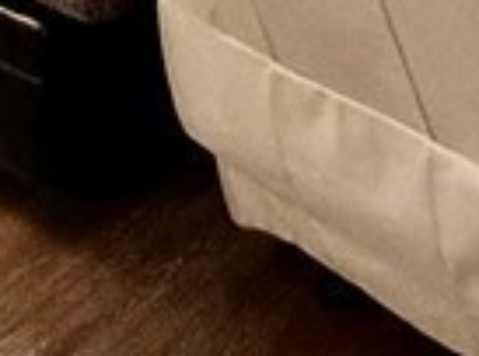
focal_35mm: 105
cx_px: 913
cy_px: -702
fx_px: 1449
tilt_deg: -7.7
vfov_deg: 10.3
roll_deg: -1.2
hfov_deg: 15.5
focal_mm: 2.22
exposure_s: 1/120
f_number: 2.2
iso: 200
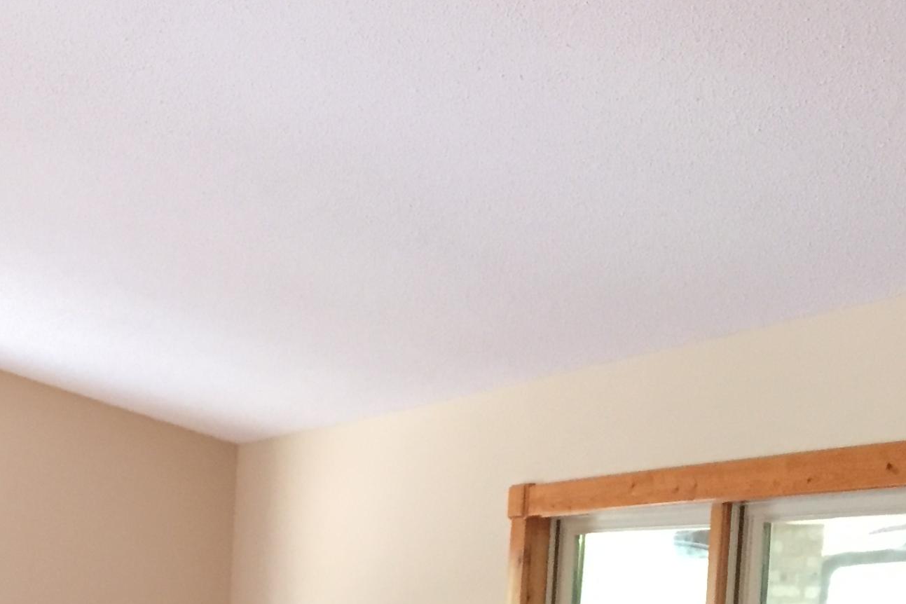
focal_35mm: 70
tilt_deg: -4.2
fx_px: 1762
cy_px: 750
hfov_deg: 26.6
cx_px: -82
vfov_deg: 18.3
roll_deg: -3.3
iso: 250
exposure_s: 1/30
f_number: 2.2
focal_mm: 4.15
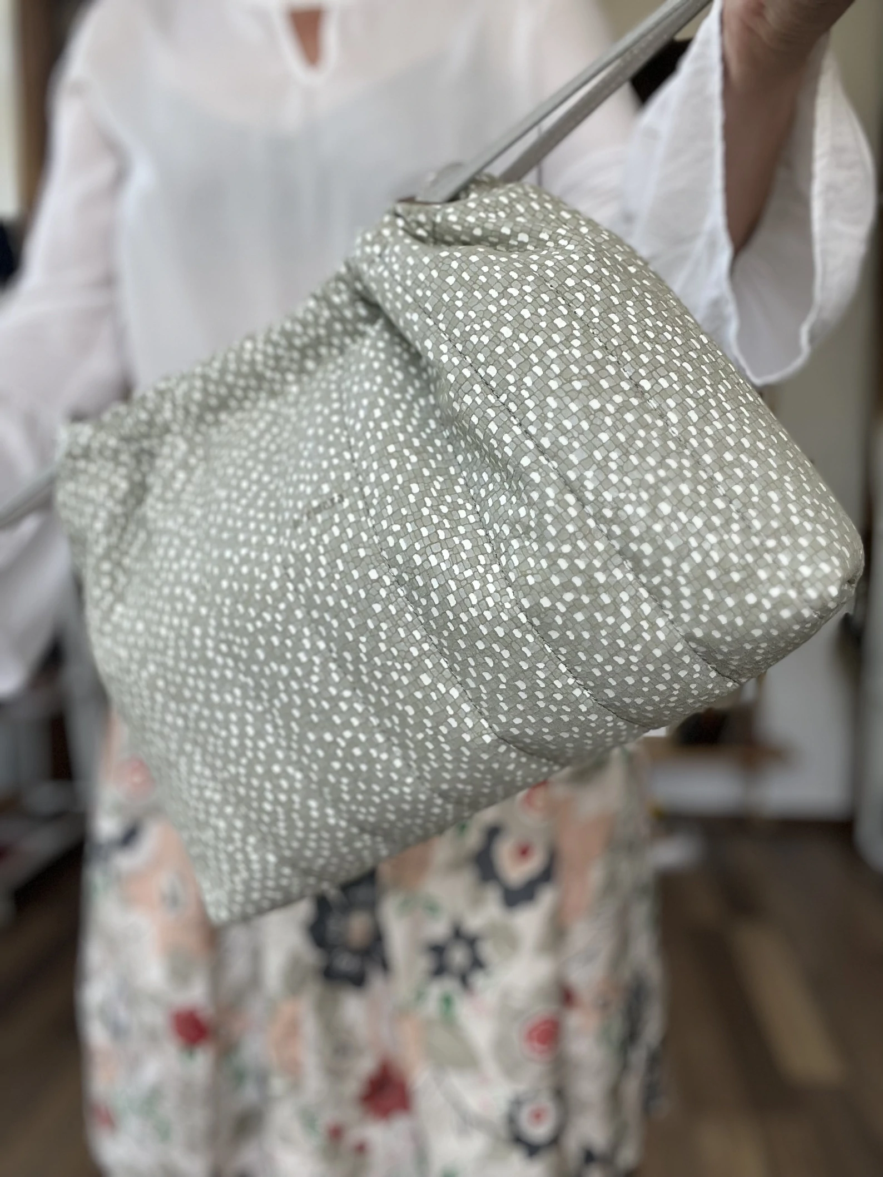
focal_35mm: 30
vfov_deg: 60.0
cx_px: 442
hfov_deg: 46.8
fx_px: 1020
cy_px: 588
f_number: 2.2
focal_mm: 2.71
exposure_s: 1/72
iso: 100
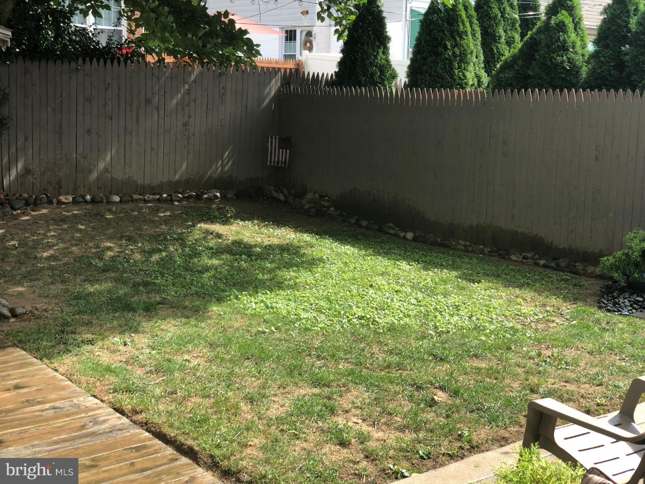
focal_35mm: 52
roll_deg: -1.3
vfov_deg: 28.0
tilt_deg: -10.6
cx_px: 322
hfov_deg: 36.8
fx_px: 969
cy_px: 242
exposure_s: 1/268
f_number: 2.4
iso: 16
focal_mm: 6
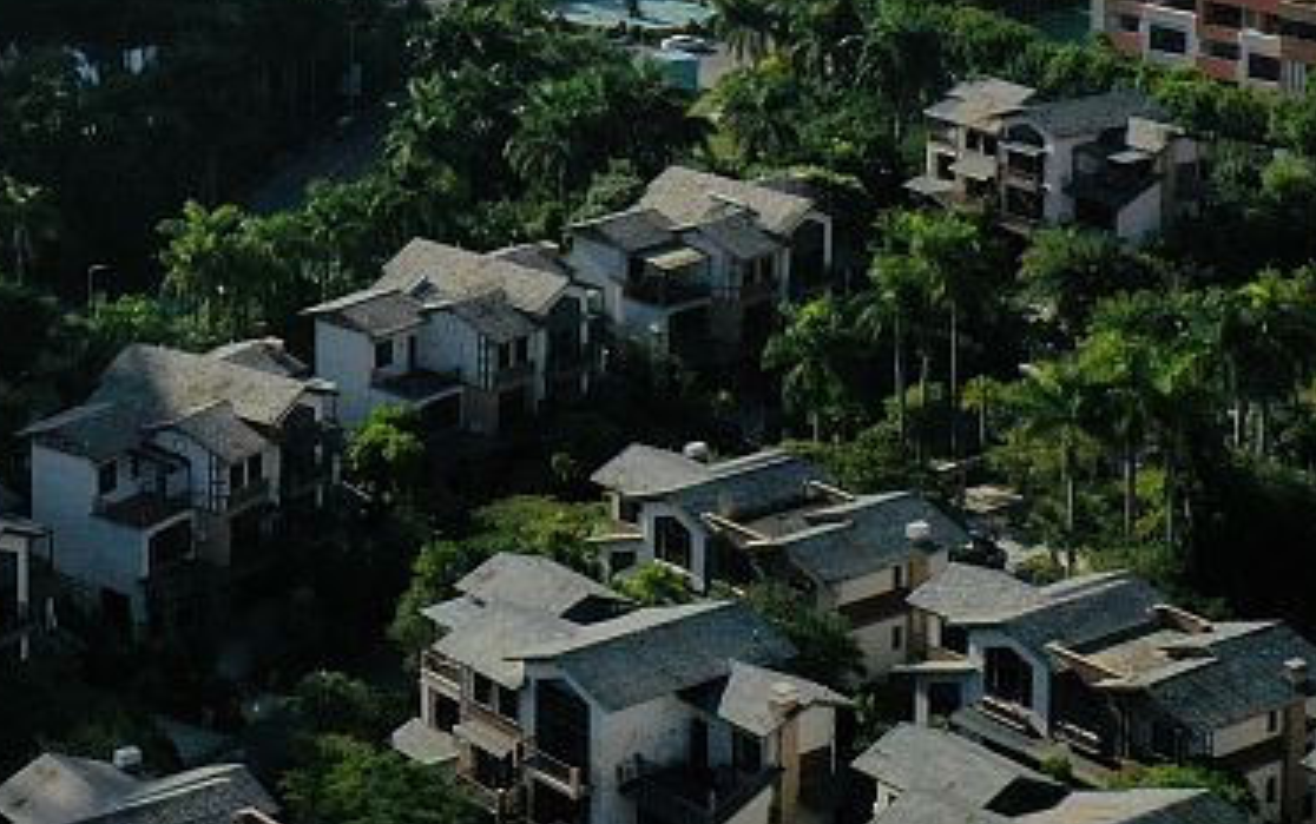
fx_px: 3302
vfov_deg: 13.4
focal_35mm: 92
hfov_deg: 21.0
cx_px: -251
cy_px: -421
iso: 100
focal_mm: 10.26
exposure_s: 1/1250
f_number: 7.1
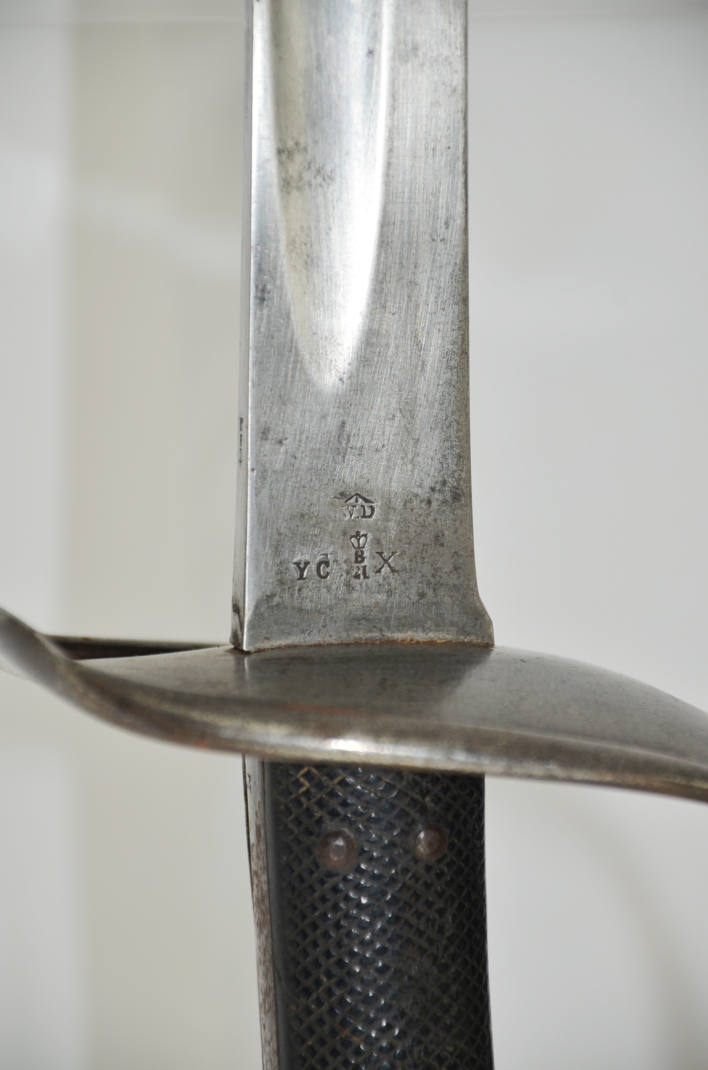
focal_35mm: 202
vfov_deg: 10.2
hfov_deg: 6.8
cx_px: 354
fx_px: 6000
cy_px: 535
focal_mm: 135
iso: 200
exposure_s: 1/160
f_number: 5.6
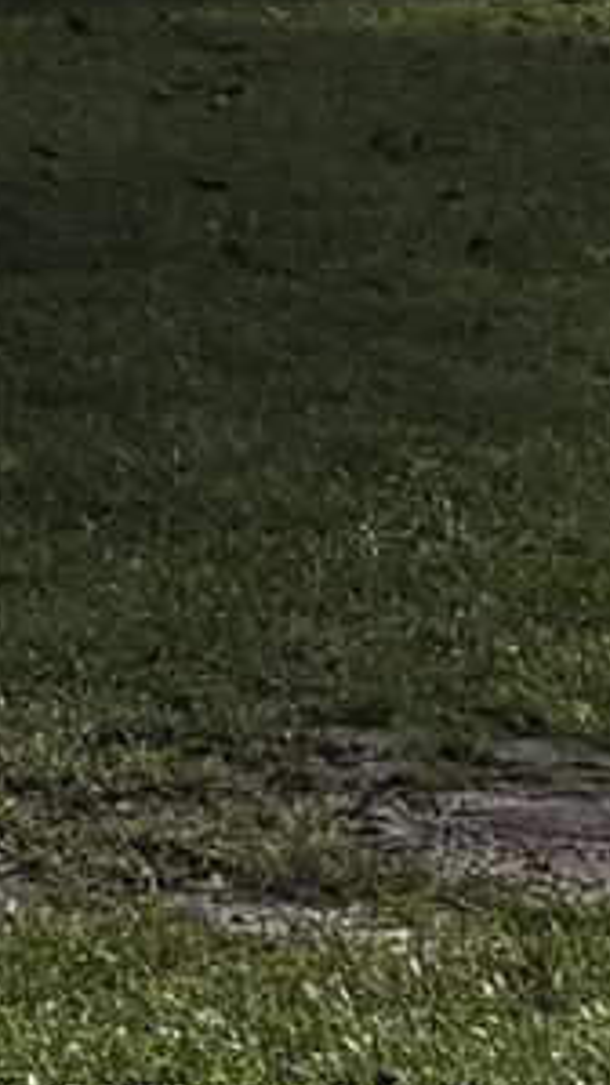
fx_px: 8375
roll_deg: +0.2
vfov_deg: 6.7
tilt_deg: +9.8
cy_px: -2141
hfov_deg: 3.8
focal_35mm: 291
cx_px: -2353
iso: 50
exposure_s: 1/5348
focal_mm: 5.96
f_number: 1.6
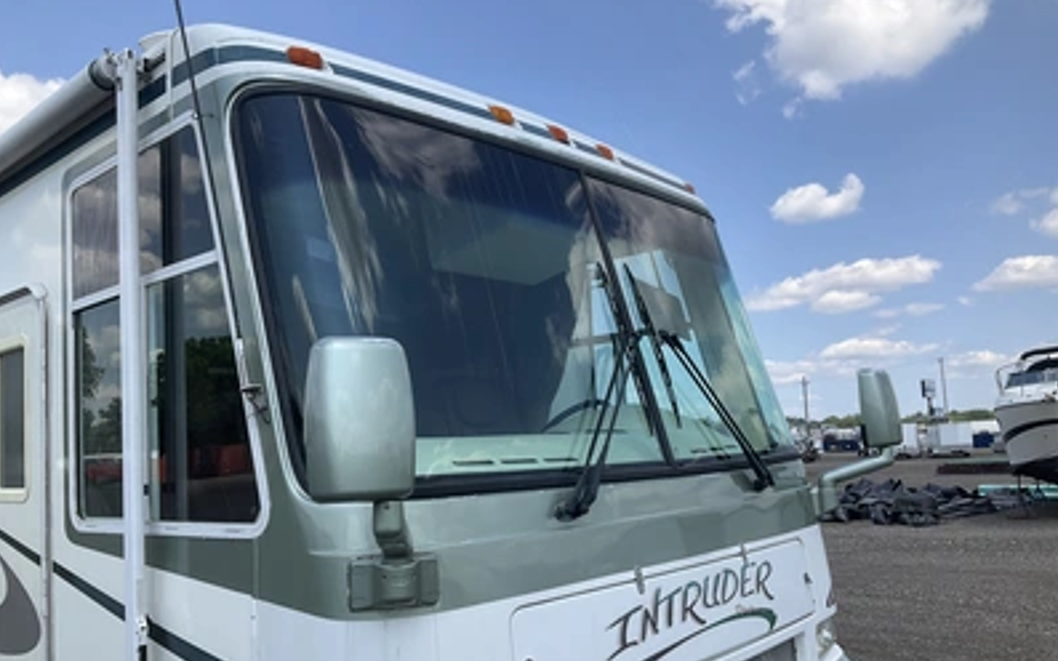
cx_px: 528
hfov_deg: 61.2
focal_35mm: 31
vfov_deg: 40.5
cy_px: 373
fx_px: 894
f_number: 1.8
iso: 25
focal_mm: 3
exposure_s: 1/1377
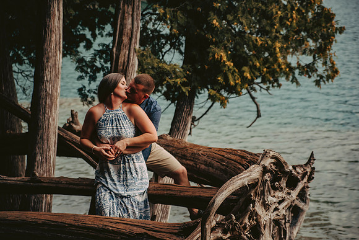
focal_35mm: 75
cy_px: 120
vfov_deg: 18.2
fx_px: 748
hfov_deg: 27.0
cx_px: 180
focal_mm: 75
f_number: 2.8
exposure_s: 1/640
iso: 640
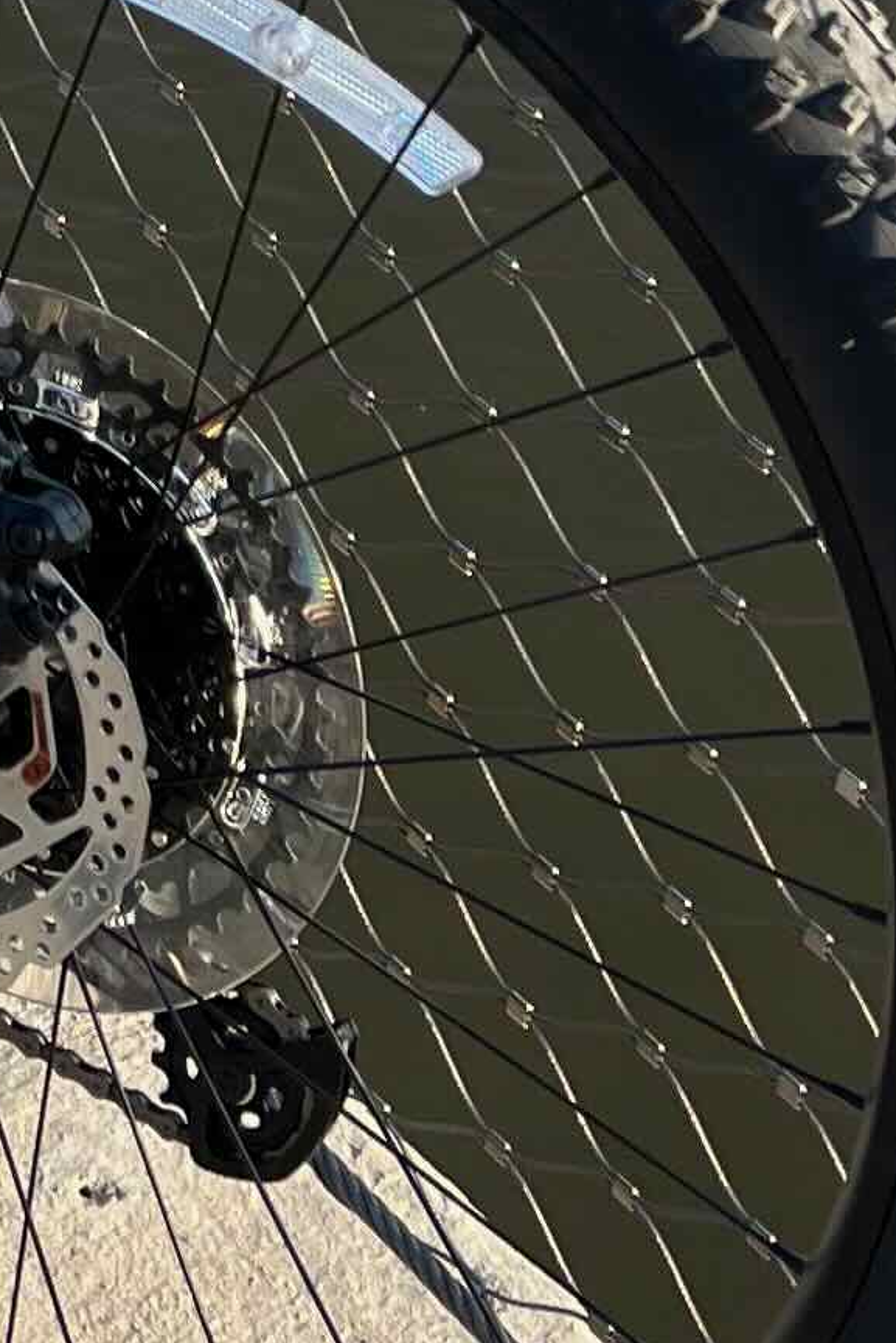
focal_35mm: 126
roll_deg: -2.2
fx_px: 4702
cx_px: -609
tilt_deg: -20.0
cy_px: -1062
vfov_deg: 14.4
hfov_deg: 10.4
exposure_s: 1/1724
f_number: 1.5
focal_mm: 5.7
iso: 50
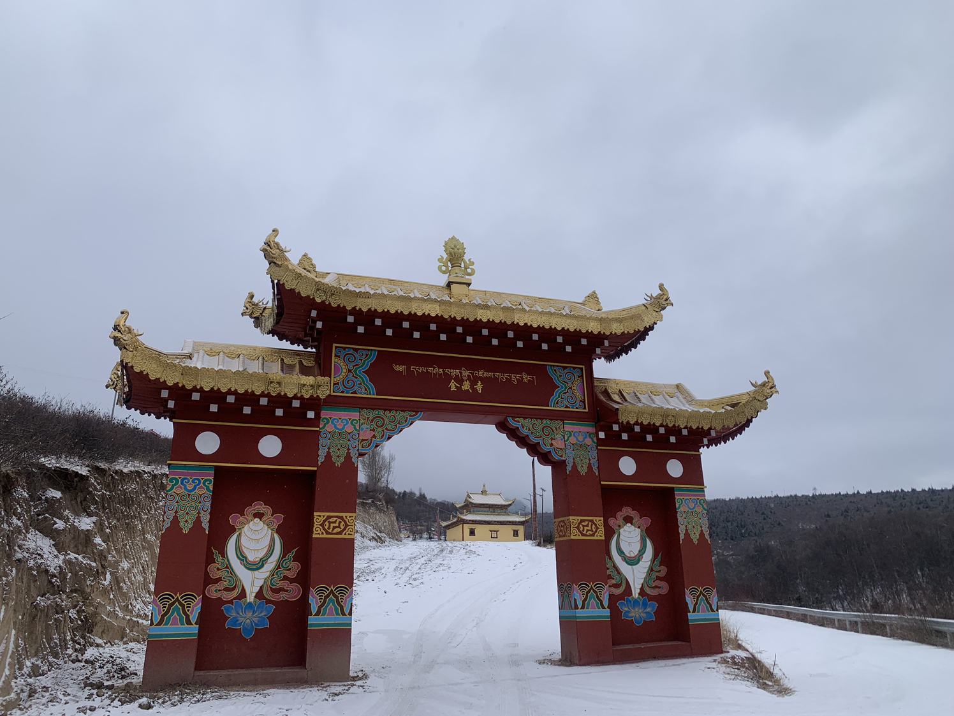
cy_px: 358
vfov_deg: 53.1
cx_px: 477
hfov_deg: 67.3
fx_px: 717
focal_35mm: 26
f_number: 1.8
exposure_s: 1/1235
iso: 25
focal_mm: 4.25
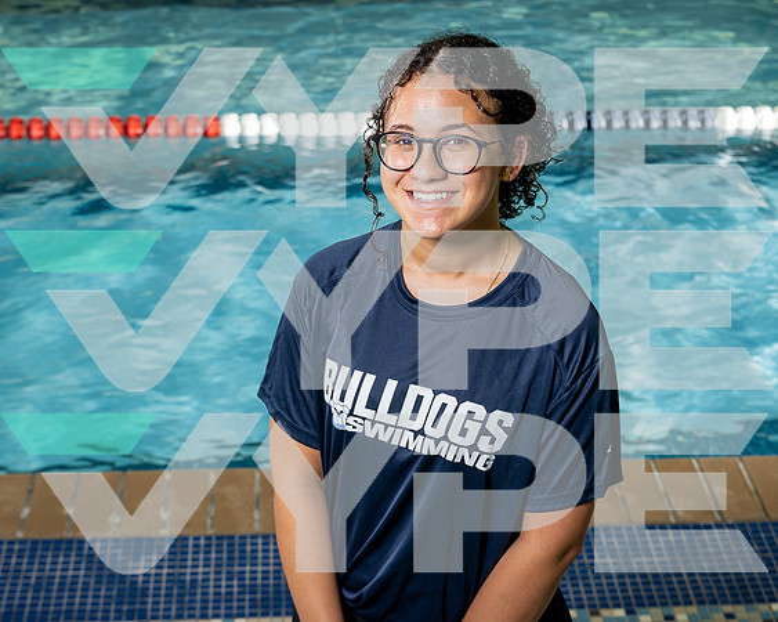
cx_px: 378
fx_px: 1774
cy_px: 370
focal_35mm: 77
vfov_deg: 19.9
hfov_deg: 24.7
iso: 400
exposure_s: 1/250
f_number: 5
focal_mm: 45
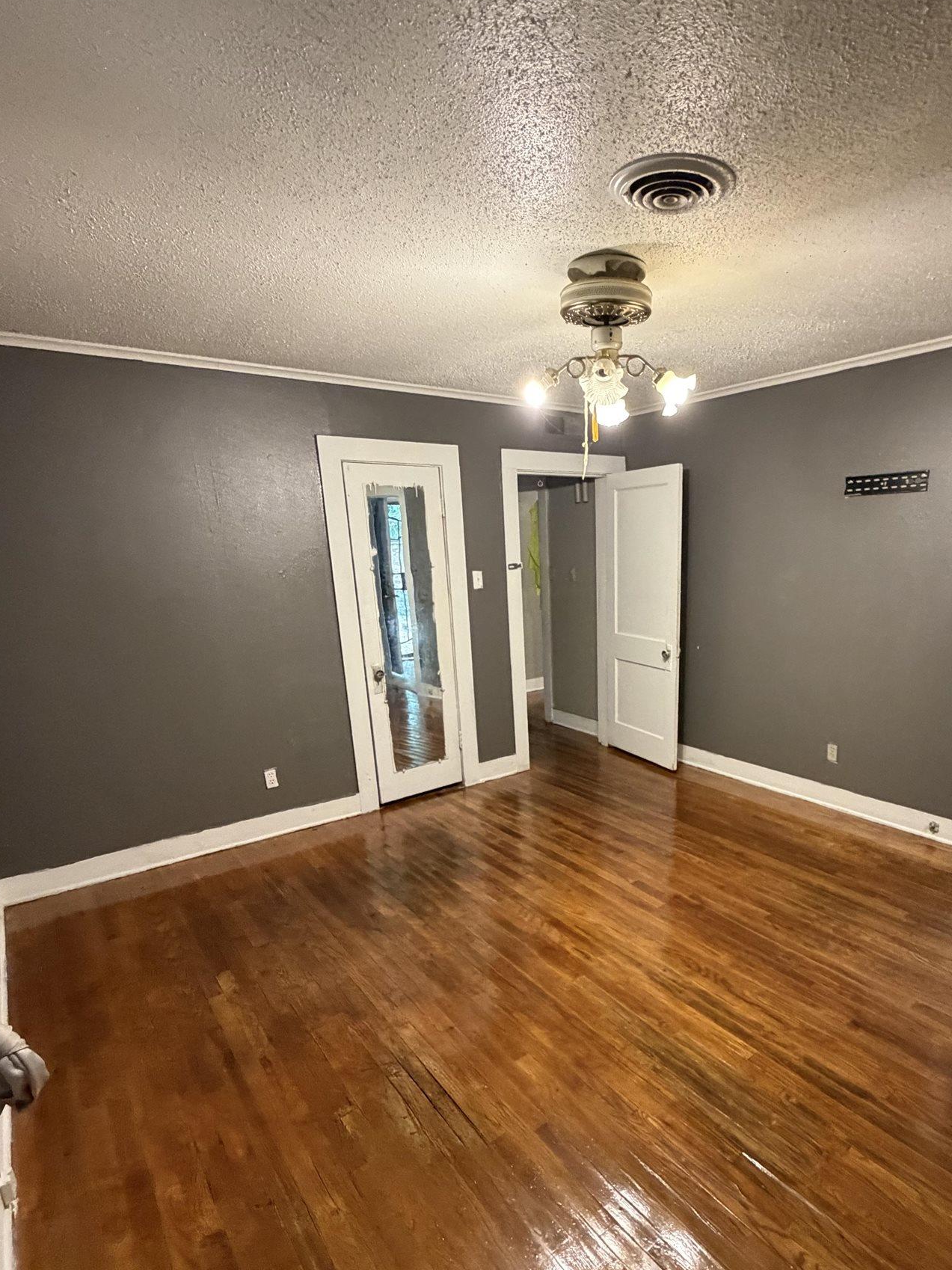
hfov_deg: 68.0
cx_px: 569
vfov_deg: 83.7
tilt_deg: -17.1
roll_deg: +1.6
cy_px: 755
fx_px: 697
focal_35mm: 19
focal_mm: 2.22
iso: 640
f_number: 2.2
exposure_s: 1/60
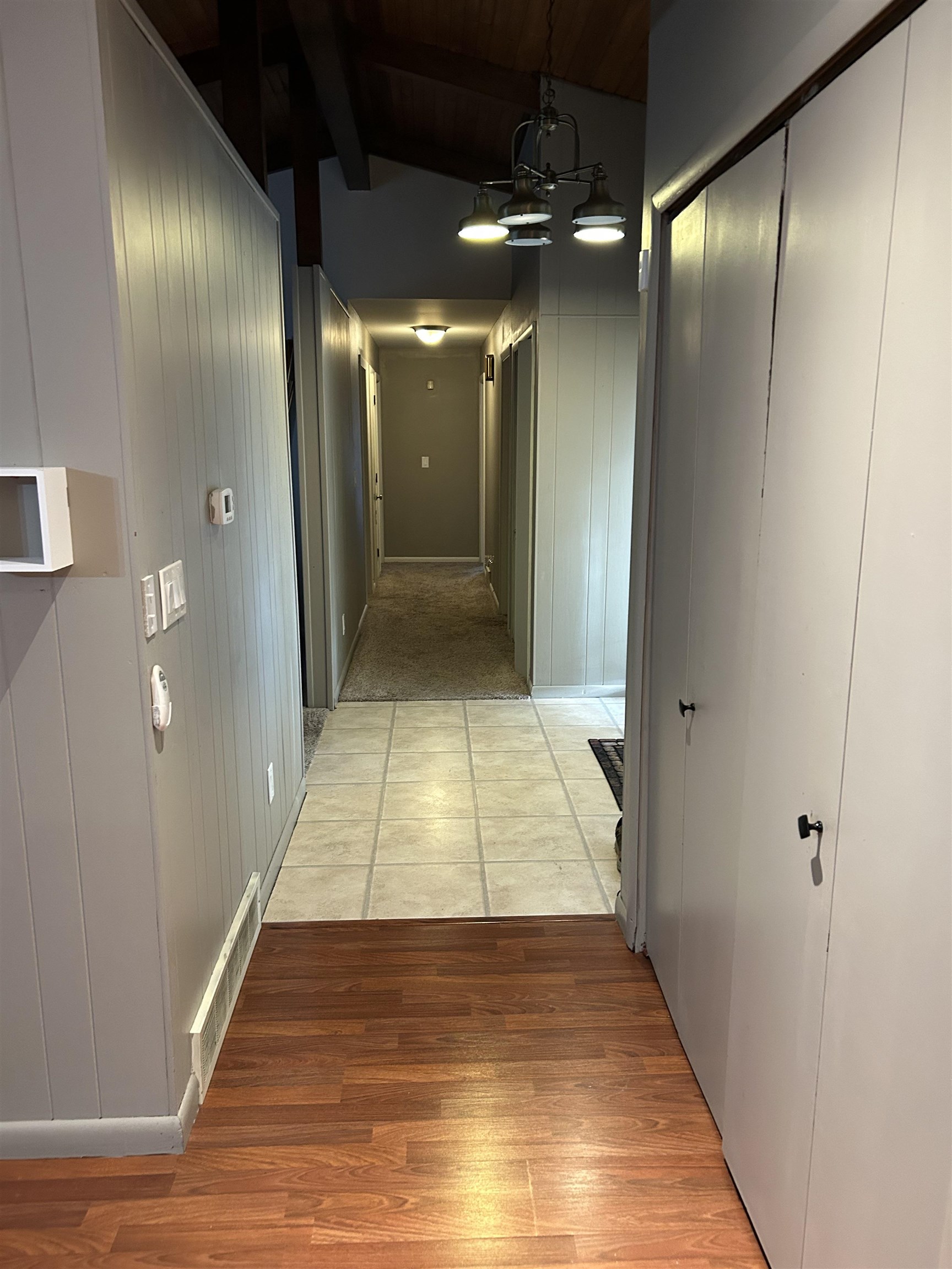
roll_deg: +0.2
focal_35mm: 26
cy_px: 634
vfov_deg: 67.3
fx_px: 953
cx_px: 476
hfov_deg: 53.1
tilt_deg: -10.8
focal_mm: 5.7
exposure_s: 1/60
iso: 400
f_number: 1.5
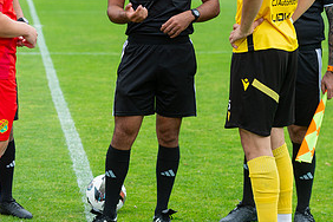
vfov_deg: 7.6
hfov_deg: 11.4
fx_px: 1665
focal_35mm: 180
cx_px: 149
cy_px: 35
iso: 200
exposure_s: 1/500
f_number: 4
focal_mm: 86
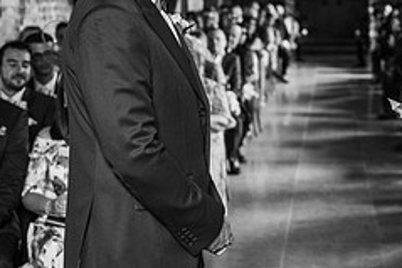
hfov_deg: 23.6
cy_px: 78
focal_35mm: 85
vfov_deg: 16.0
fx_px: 948
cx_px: 309
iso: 640
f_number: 2.2
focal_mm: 35
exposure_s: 1/200
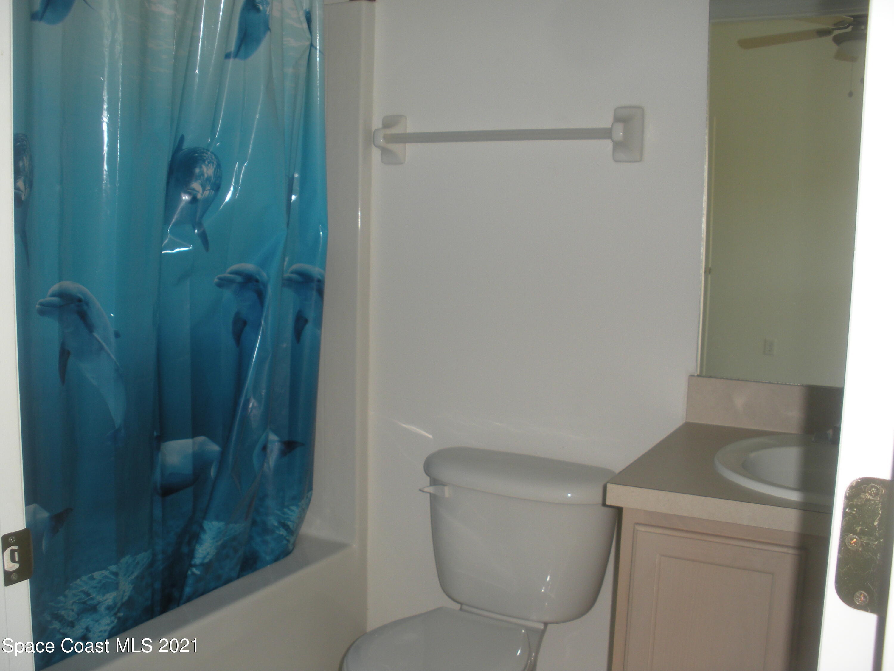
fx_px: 930
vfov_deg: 39.7
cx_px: 447
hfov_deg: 51.4
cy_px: 336
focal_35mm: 36
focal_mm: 6.3
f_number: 3.5
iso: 76
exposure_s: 1/30
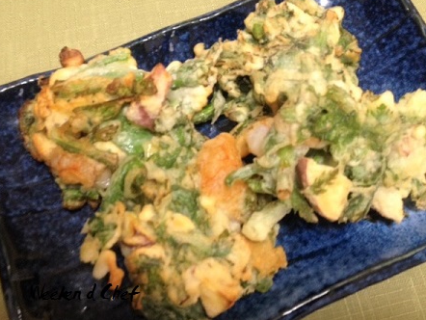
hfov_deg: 48.9
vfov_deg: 37.8
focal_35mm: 38
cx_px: 228
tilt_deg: -68.2
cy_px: 159
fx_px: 468
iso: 160
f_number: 2.4
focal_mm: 4.28
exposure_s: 1/20
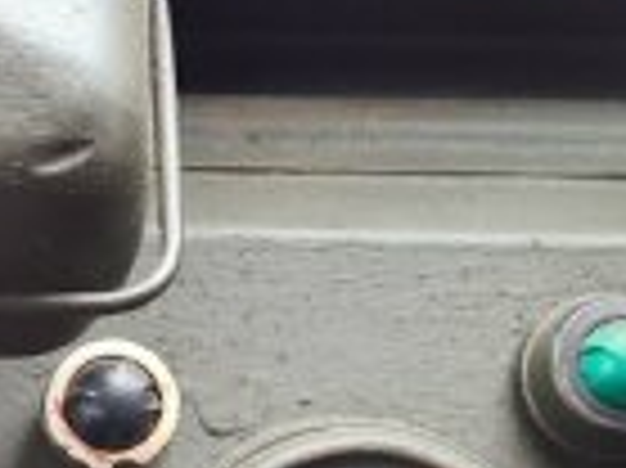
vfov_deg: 12.0
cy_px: 590
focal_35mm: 120
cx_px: -122
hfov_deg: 15.8
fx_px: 2168
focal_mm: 5.4
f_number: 1.8
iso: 160
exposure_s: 1/50
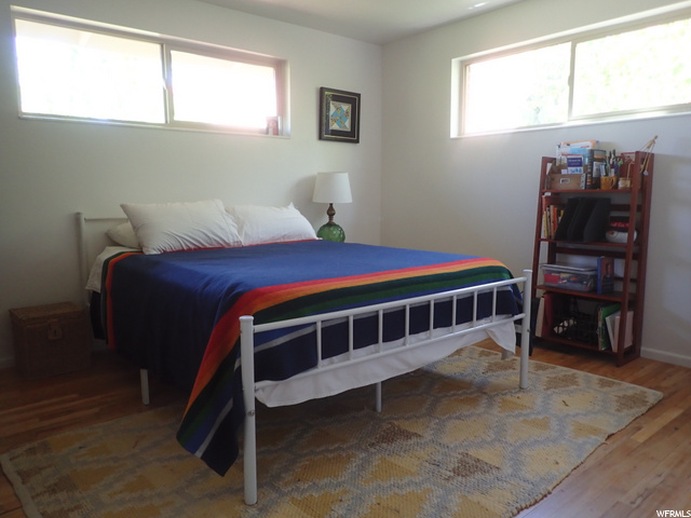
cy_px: 259
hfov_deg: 69.4
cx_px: 346
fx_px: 499
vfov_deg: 54.9
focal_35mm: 25
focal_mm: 4.5
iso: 200
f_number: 2
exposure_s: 1/60
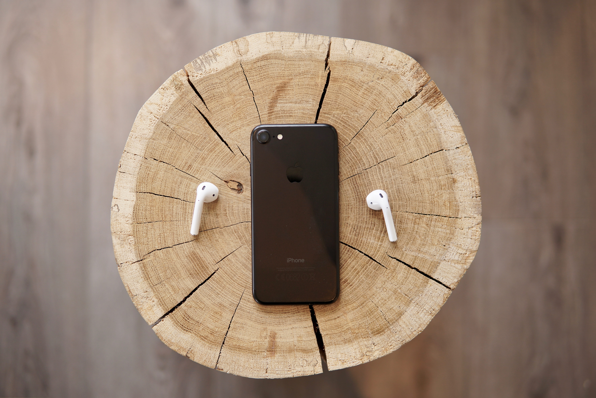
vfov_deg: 29.9
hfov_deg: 43.6
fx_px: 745
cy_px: 199
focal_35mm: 45
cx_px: 298
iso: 200
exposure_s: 1/100
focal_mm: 30
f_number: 1.7
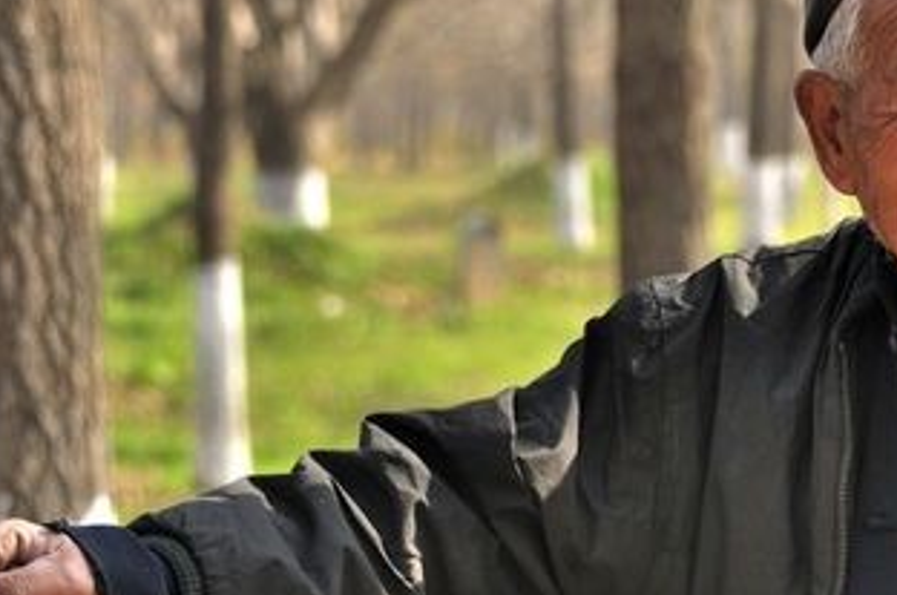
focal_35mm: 284
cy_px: 388
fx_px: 7065
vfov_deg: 4.8
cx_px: 770
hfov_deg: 7.2
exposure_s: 1/250
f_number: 5
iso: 200
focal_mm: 82
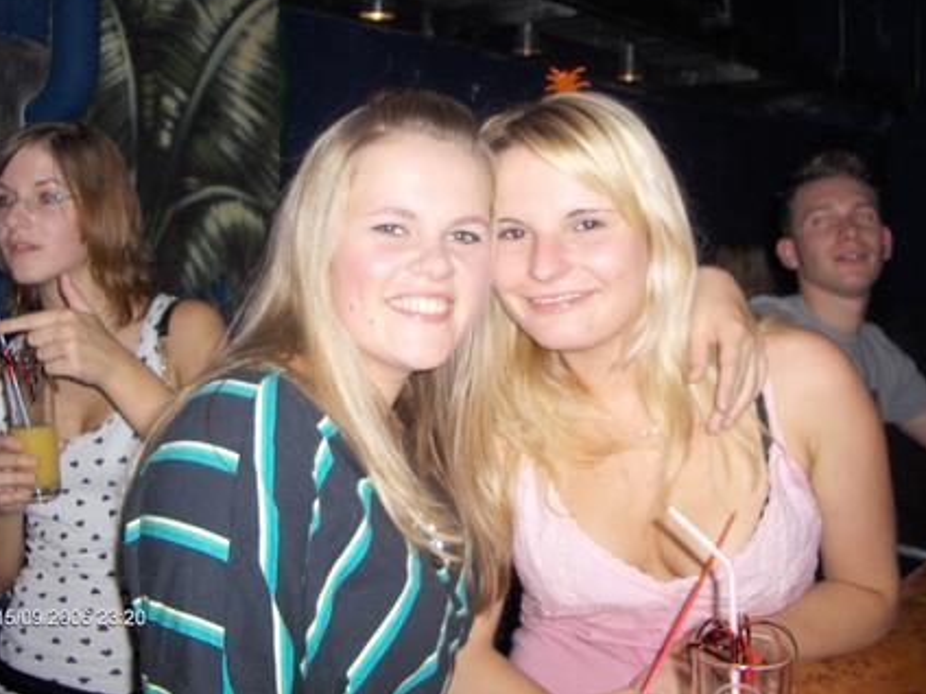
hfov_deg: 47.9
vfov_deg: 36.8
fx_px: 1043
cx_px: 446
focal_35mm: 39
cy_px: 316
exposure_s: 1/60
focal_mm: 5.8
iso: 100
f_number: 2.6
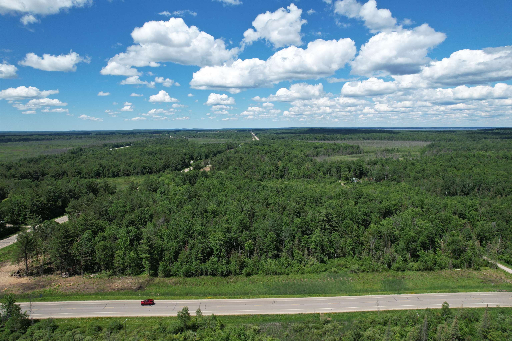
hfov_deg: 78.6
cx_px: 256
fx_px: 313
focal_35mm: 22
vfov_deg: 57.2
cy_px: 170
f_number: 2.8
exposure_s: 1/2500
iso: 100
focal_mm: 8.38
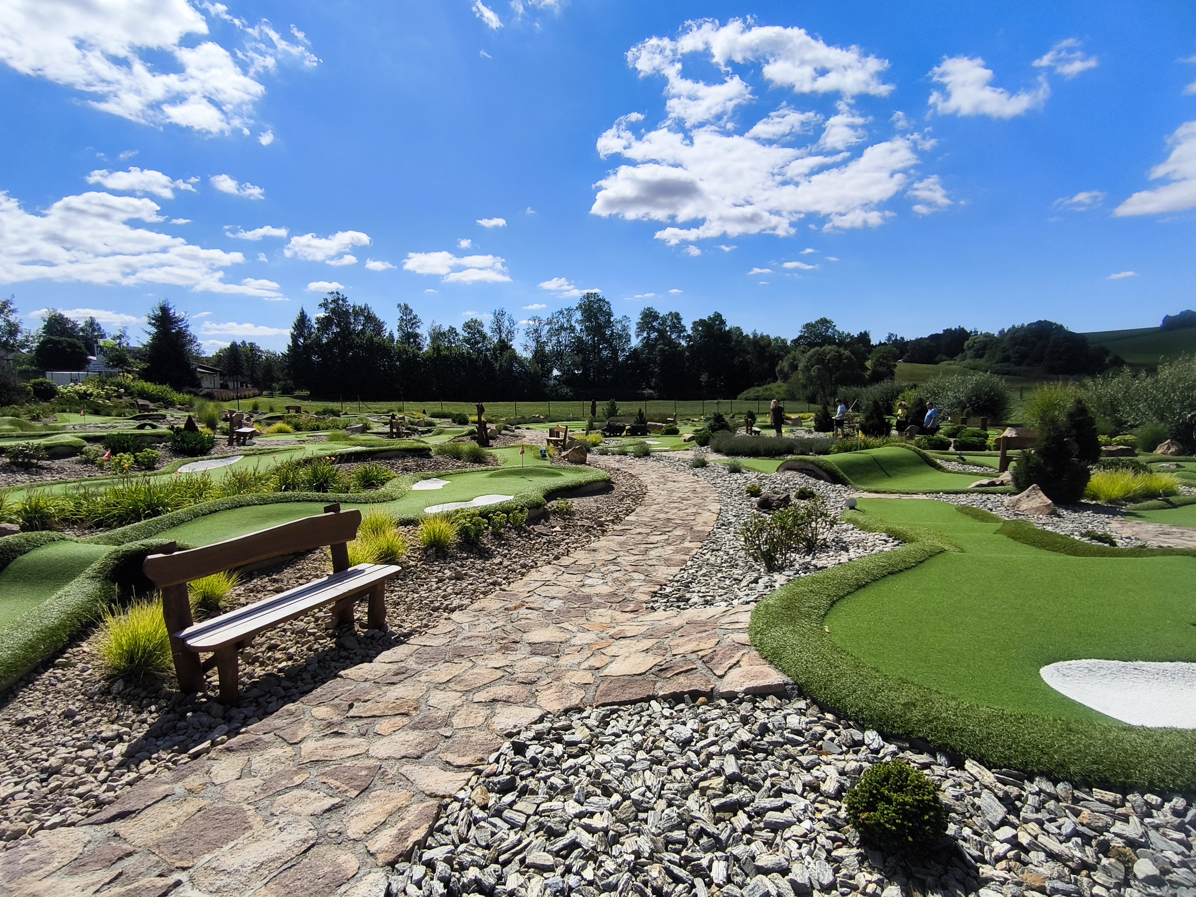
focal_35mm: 18
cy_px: 448
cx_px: 598
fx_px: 622
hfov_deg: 87.8
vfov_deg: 71.6
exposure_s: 1/3012
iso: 50
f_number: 2.2
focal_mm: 1.91
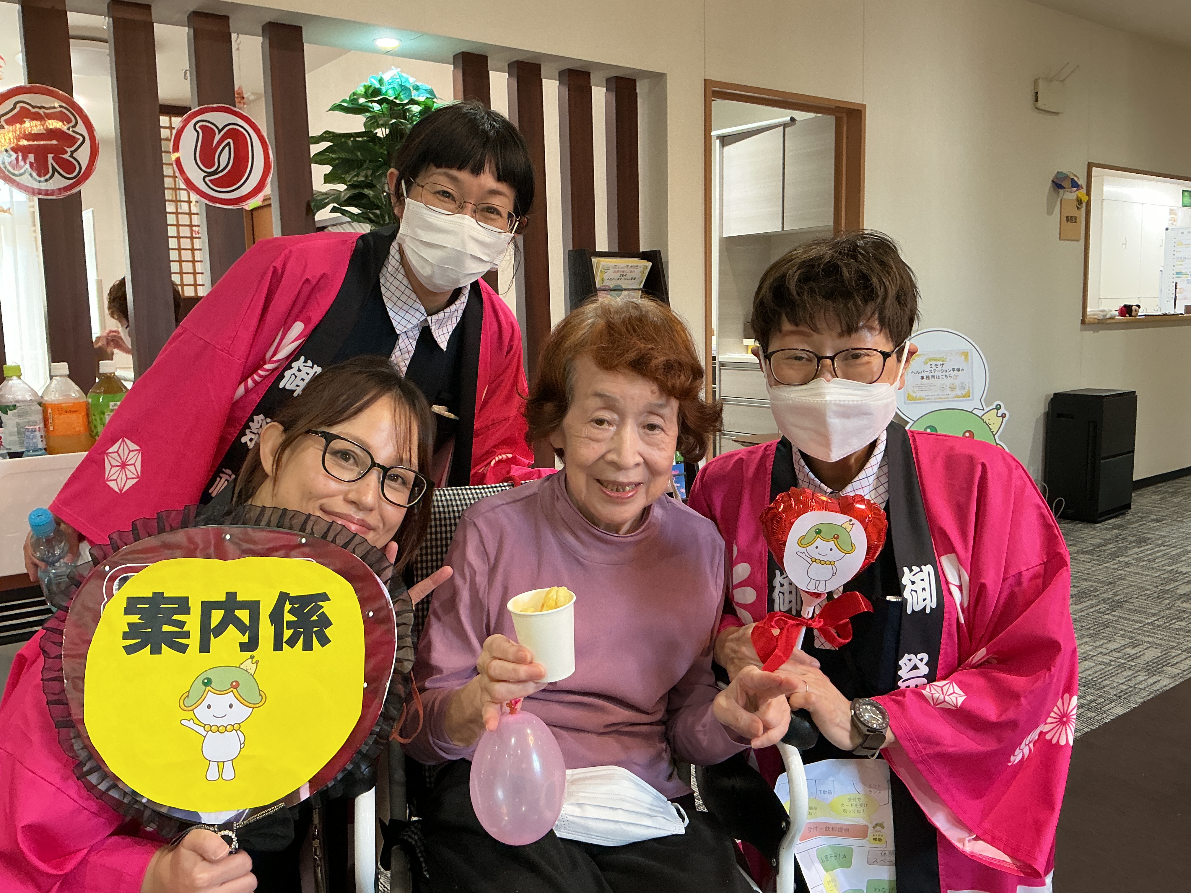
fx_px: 998
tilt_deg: -7.2
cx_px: 596
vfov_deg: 48.2
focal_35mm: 29
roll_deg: +2.4
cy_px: 446
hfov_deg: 61.7
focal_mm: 3
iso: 125
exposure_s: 1/60
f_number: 1.8
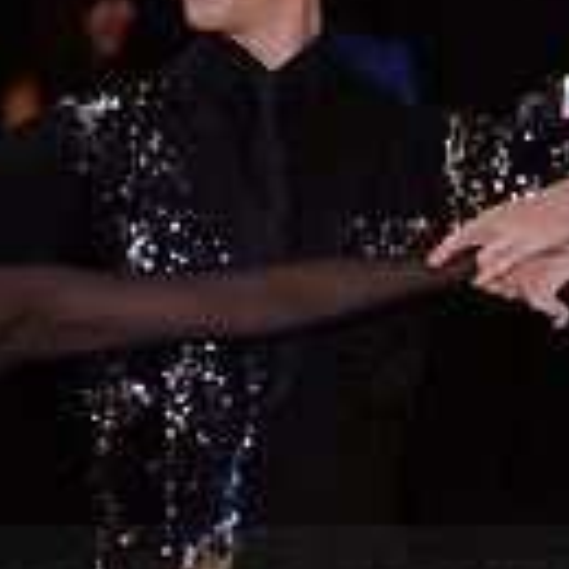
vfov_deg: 4.6
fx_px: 7030
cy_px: 674
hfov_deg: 4.6
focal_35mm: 378
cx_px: 133
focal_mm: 100
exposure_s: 1/250
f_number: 4
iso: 1600
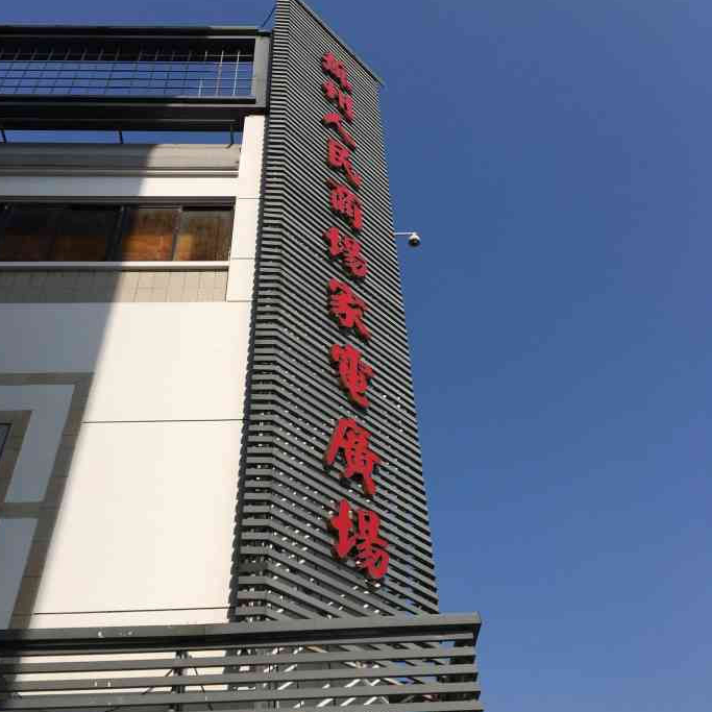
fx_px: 814
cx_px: 353
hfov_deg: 47.2
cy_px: 347
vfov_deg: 47.2
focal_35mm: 35
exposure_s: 1/3344
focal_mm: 4.15
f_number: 2.2
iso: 25
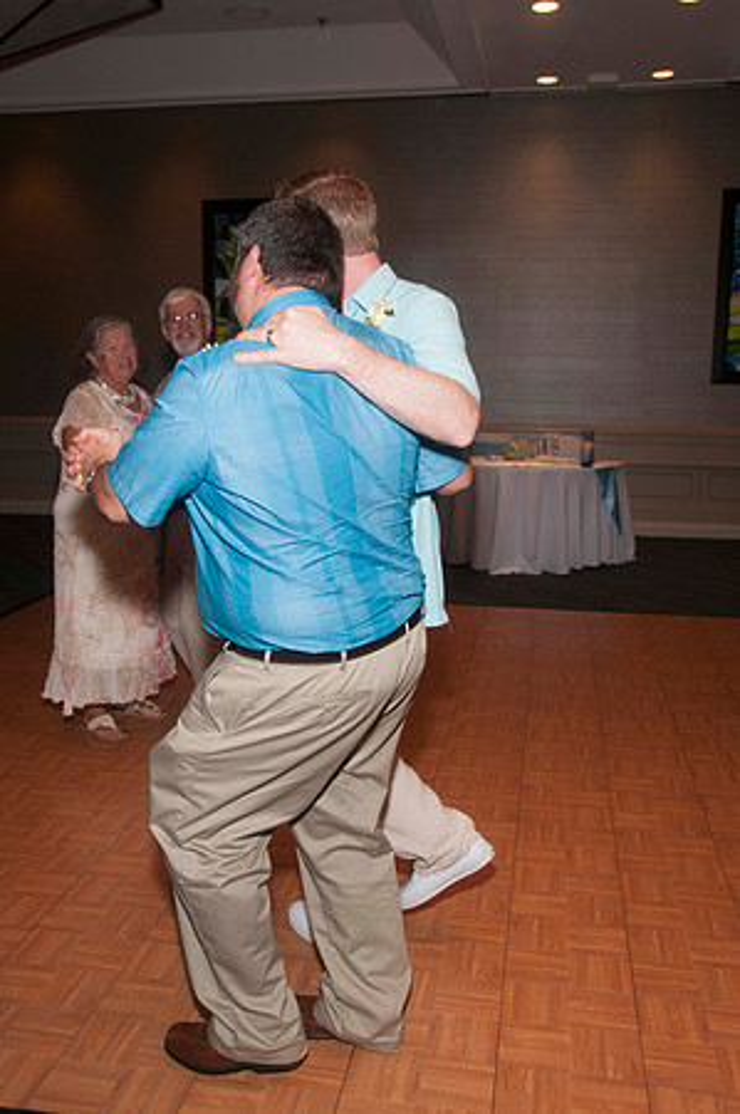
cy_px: 557
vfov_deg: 57.3
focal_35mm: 33
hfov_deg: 39.9
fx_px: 1020
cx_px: 370
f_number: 5.6
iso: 400
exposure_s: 1/60
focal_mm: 22
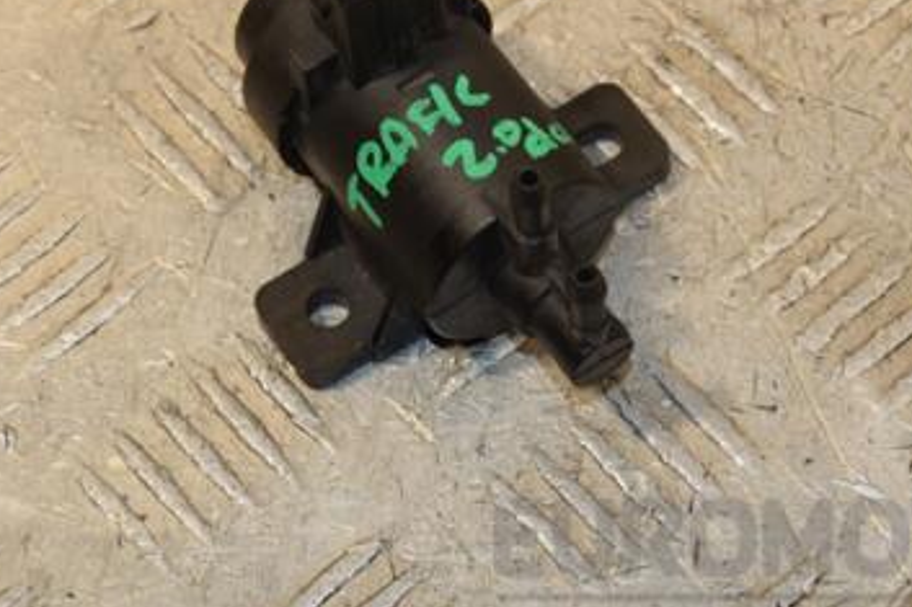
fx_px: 4001
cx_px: 444
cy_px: 194
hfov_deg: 13.0
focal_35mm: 158
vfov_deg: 8.7
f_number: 8
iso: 800
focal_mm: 62
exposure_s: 1/200
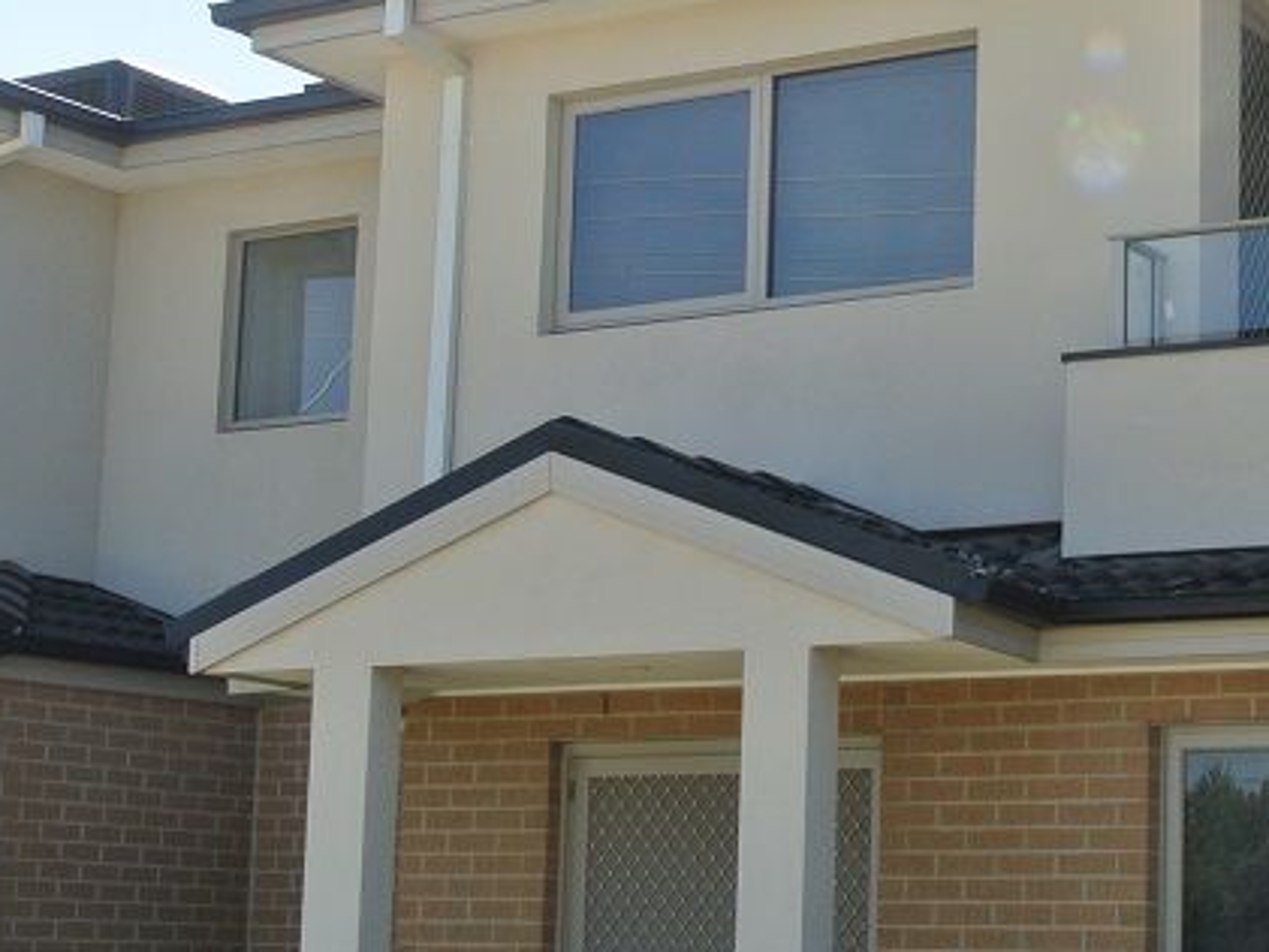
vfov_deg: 18.4
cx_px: 1091
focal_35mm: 80
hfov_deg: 23.9
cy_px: 574
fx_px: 2934
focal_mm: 13.1
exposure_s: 1/80
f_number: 4
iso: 100
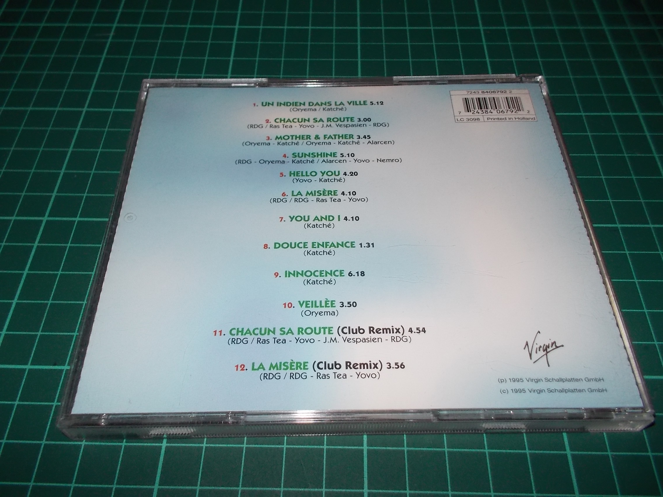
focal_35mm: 29
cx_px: 332
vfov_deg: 48.2
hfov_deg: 61.7
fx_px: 555
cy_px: 248
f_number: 3.3
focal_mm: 4.1
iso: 200
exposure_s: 1/30
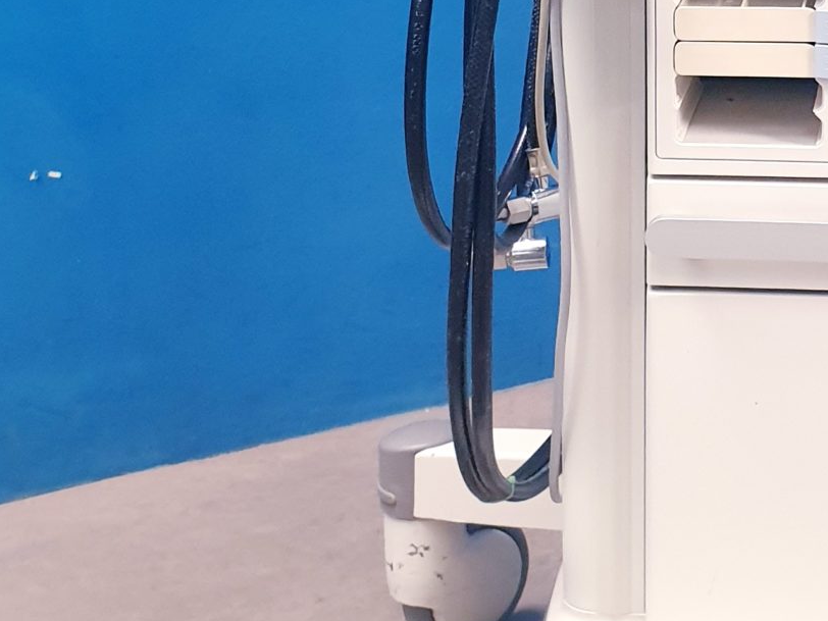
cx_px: 796
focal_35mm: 82
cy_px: -71
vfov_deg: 17.4
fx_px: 1961
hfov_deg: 23.0
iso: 320
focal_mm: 4.3
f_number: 2.4
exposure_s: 1/50
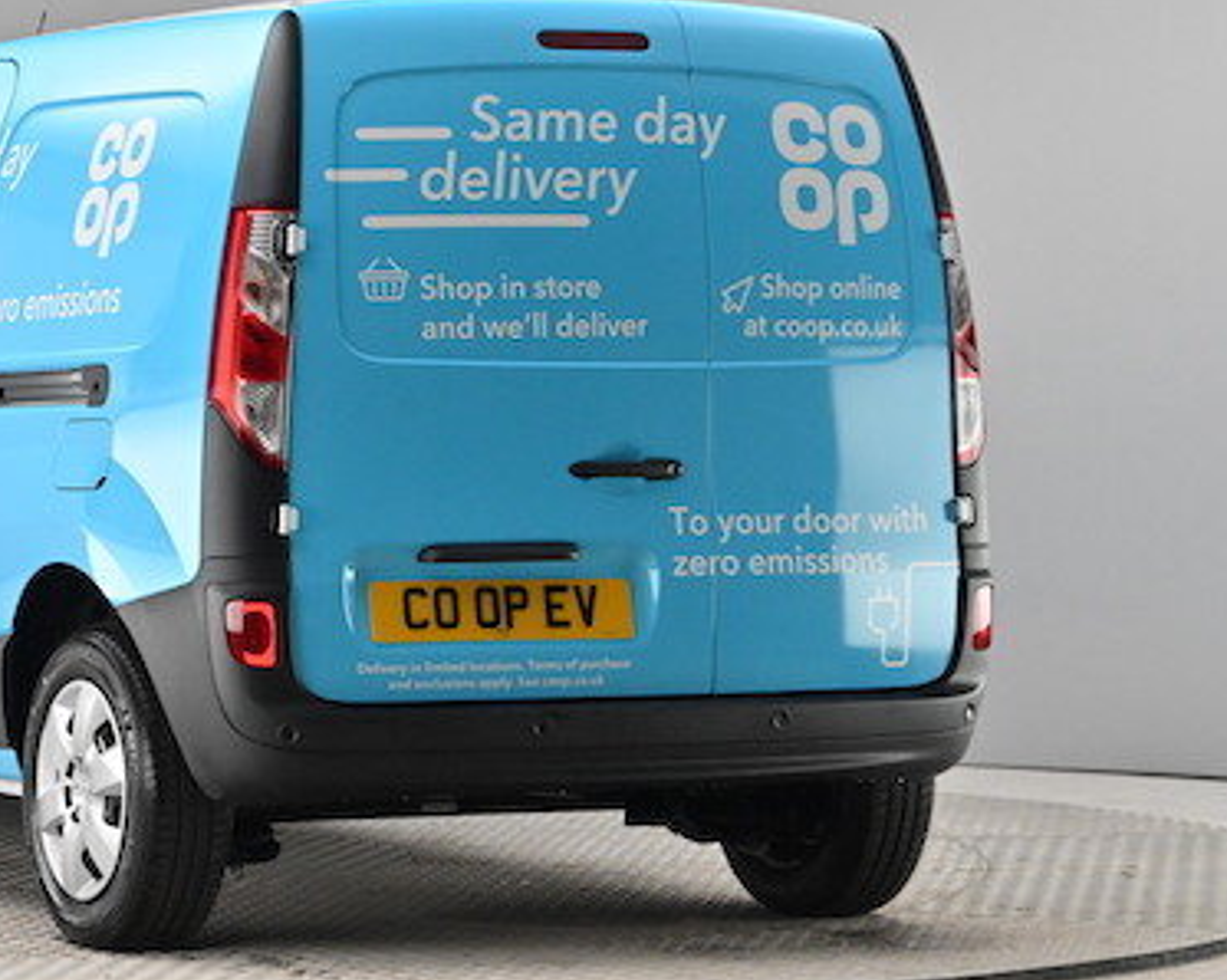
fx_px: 4900
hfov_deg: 14.1
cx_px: 69
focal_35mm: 135
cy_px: 574
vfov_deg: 11.4
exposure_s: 1/80
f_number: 7.1
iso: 3200
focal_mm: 67
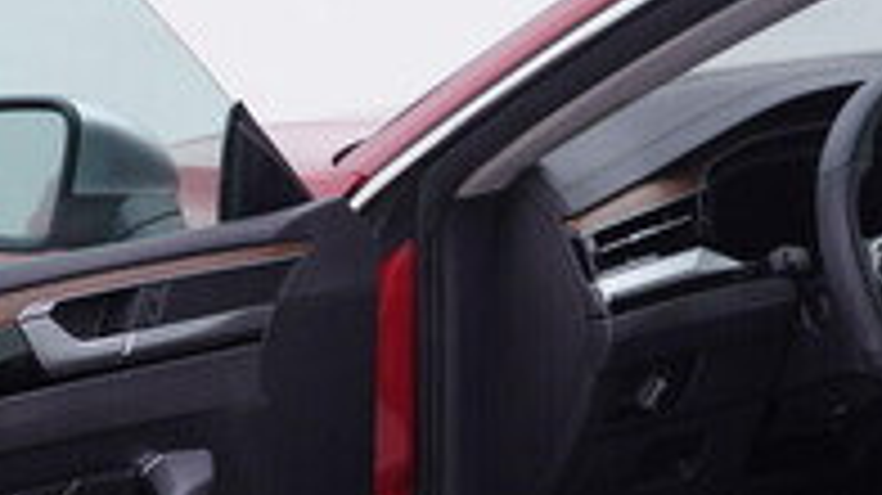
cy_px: 452
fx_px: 2478
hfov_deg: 20.2
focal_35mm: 106
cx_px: 369
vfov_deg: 11.3
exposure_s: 1/60
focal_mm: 24
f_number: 3.5
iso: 125
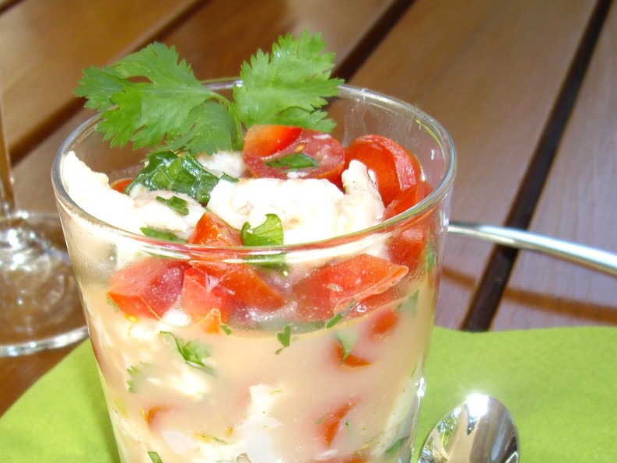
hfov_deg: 28.2
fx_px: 1230
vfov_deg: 20.9
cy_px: 409
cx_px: 300
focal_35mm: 69
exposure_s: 1/60
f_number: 2.8
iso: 100
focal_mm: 7.9
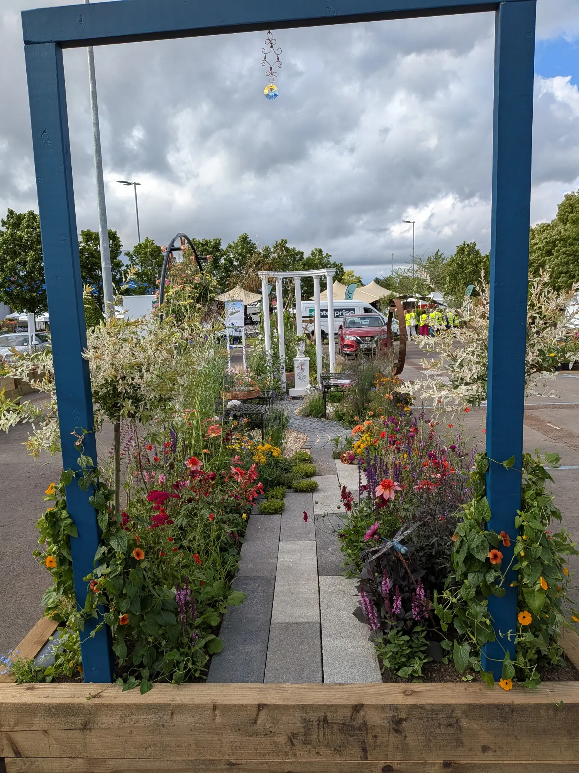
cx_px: 290
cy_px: 386
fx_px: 535
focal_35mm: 24
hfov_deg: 56.8
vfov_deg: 71.6
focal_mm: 4.53
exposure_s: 1/1377
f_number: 1.7
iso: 31
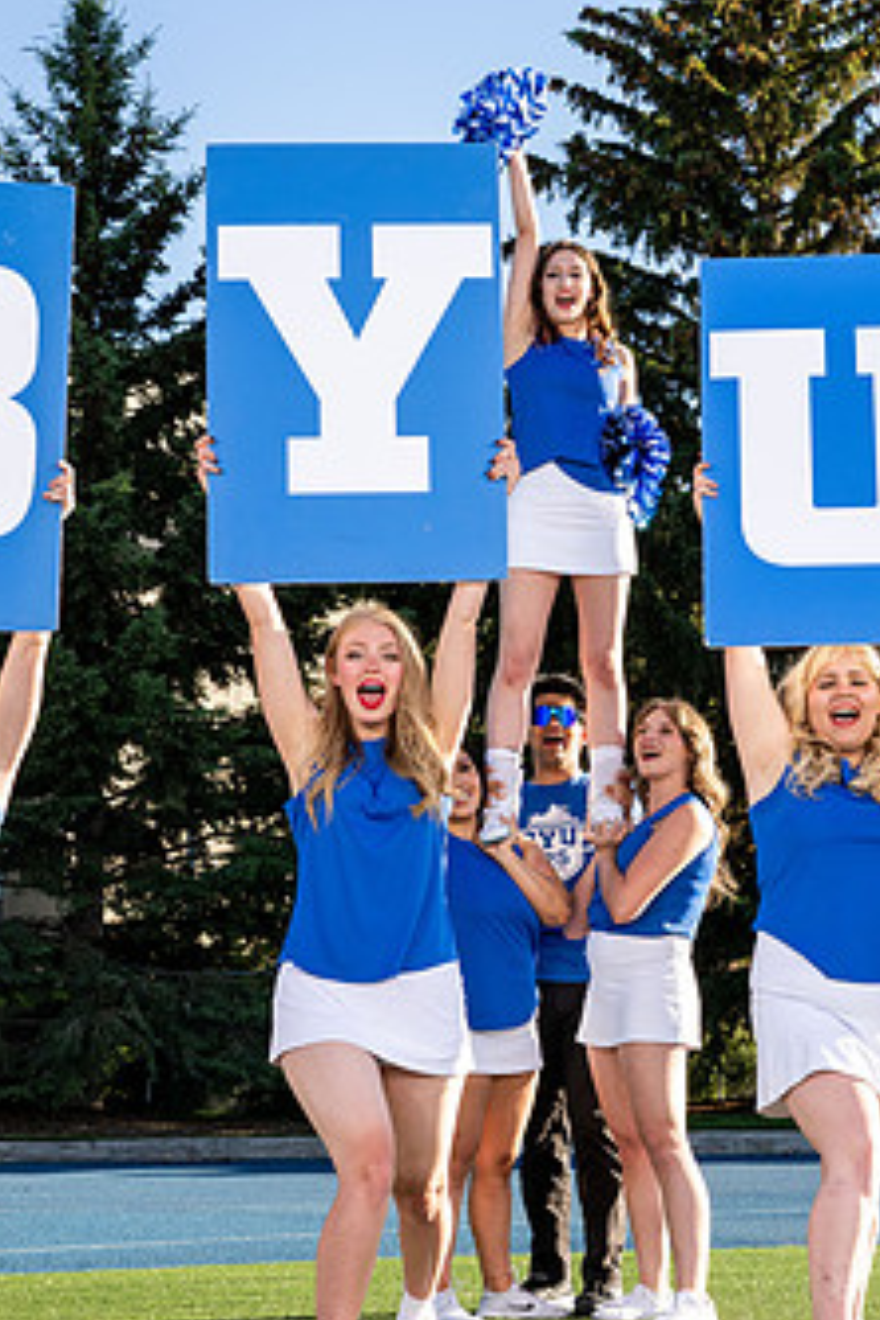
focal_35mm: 72
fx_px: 2640
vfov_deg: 28.1
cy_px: 689
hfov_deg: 18.9
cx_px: 582
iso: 400
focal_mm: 39
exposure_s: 1/320
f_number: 9
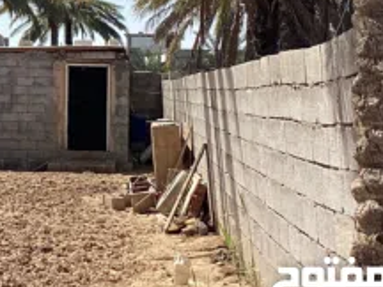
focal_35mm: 92
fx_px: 1018
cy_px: -5
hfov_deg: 20.6
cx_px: 4
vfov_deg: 15.7
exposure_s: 1/1381
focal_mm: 3.3
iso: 25
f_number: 2.4
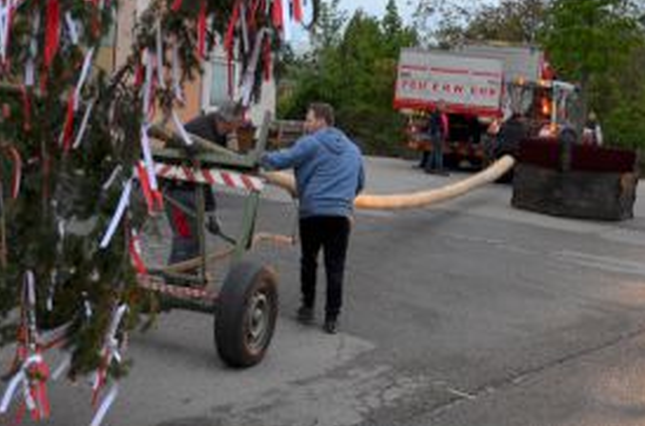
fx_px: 1143
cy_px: 101
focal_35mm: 64
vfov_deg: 20.9
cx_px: 292
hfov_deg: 31.5
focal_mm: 18
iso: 800
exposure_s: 1/50
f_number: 3.5
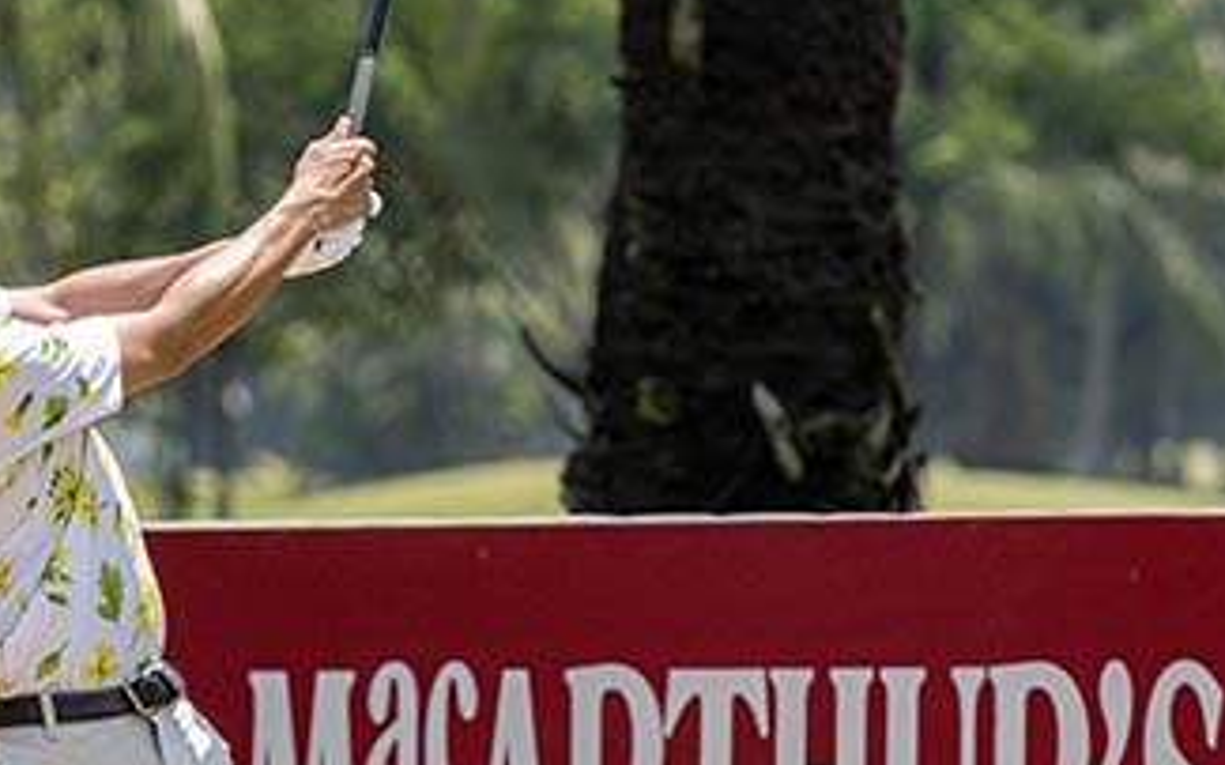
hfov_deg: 5.0
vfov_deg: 3.1
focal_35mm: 422
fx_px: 14086
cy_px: 437
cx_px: 403
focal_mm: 140
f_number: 3.5
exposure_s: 1/5000
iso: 900
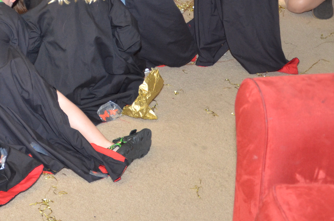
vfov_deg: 15.3
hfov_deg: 22.3
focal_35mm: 87
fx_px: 805
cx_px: -24
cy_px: -17
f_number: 4
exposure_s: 1/60
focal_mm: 26
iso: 800
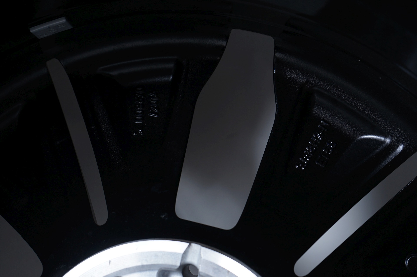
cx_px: 208
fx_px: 579
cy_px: 138
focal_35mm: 50
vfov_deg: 27.0
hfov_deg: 39.6
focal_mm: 50
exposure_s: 1/100
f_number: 7.1
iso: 250
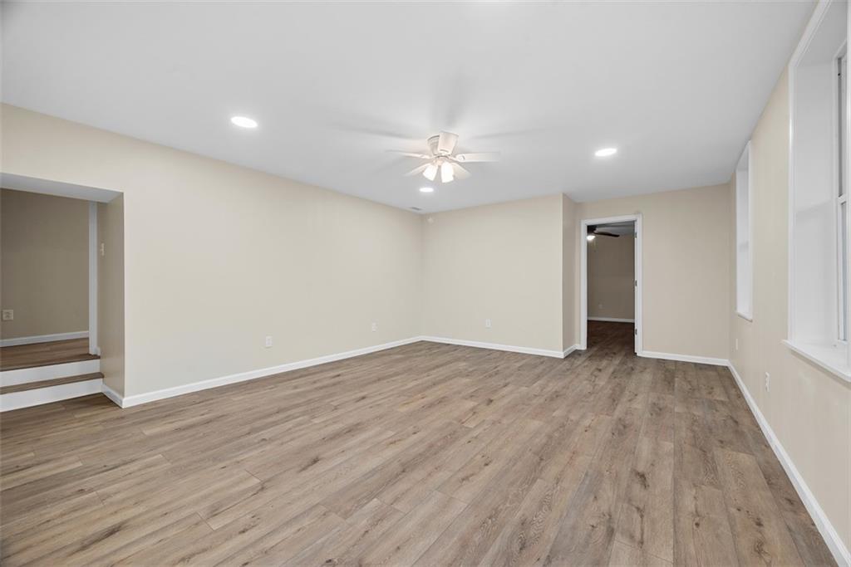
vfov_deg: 81.2
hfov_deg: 104.2
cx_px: 426
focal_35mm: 14
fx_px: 331
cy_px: 284
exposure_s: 1/3
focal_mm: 14
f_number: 8
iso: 400
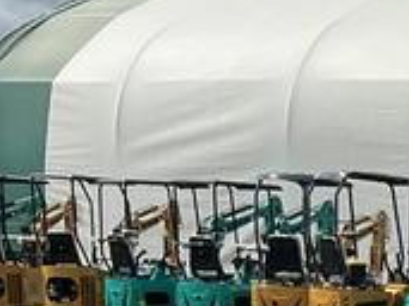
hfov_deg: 13.9
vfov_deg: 11.1
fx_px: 1452
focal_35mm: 123
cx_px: 777
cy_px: 570
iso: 25
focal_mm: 3
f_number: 1.8
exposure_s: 1/2141
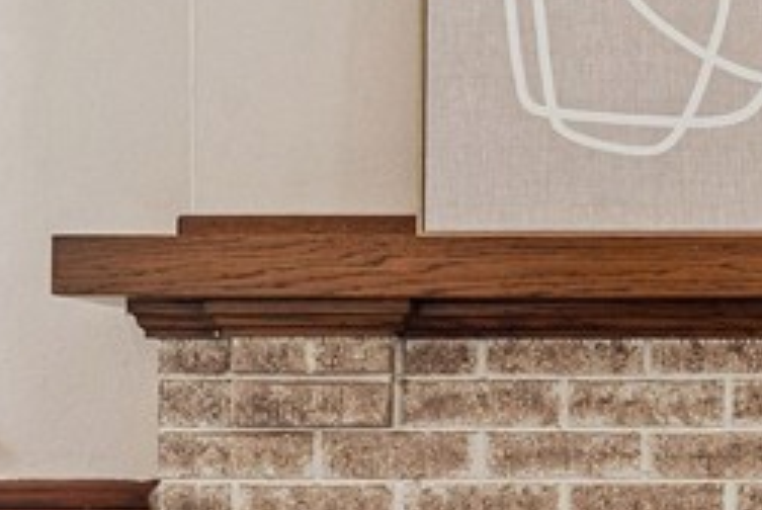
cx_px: 845
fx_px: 2289
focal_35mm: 108
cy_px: 411
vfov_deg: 12.7
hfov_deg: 18.2
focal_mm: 16
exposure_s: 1/20
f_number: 6.3
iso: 400
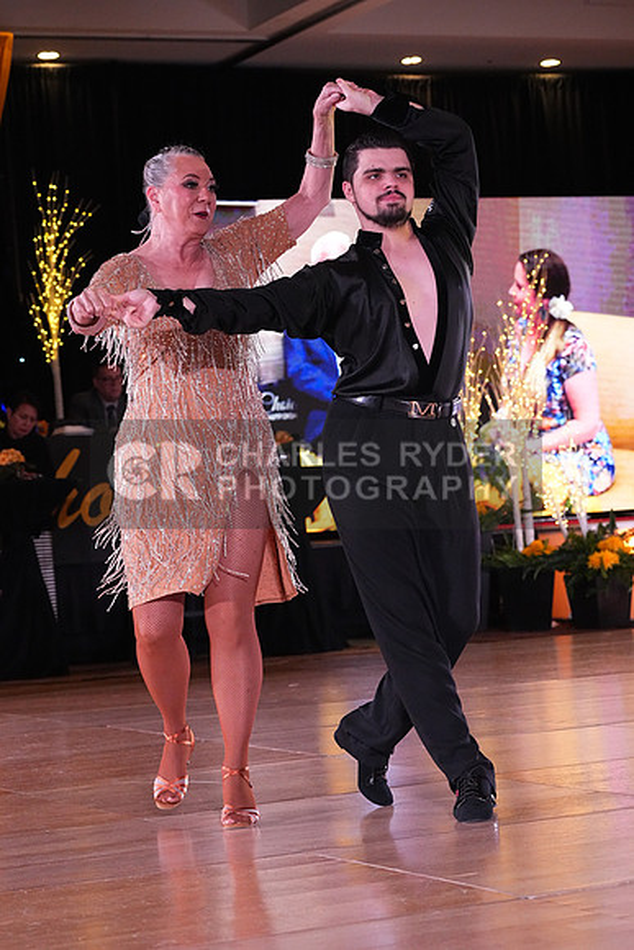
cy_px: 475
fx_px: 2376
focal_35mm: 90
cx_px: 317
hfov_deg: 15.2
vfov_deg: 22.6
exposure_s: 1/400
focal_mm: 90
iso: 8000
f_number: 6.3
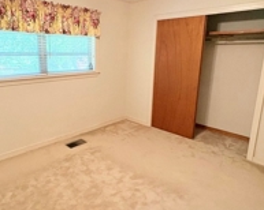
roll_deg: -0.1
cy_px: 93
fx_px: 203
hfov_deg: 65.5
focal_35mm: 26
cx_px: 106
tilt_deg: -11.2
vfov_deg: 54.7
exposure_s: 1/60
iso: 320
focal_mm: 2.22
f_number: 2.2
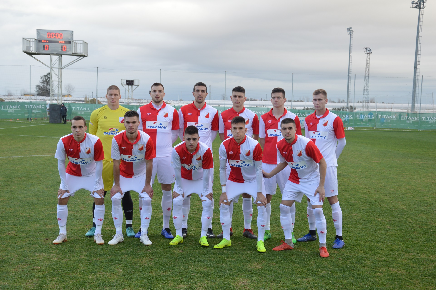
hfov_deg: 33.4
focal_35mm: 60
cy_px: 145
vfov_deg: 22.6
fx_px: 726
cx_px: 218
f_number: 5.6
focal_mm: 40
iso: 160
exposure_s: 1/125
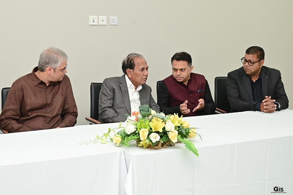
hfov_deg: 36.9
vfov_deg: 25.1
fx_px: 440
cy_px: 98
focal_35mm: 54
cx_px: 146
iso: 1600
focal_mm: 36
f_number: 7.1
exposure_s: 1/200
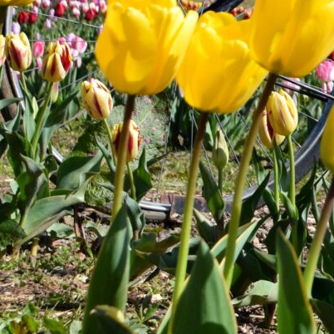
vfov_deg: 9.1
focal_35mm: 192
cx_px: 594
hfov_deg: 8.8
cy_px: 7
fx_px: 2096
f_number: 7.1
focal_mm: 28
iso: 400
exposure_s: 1/1600
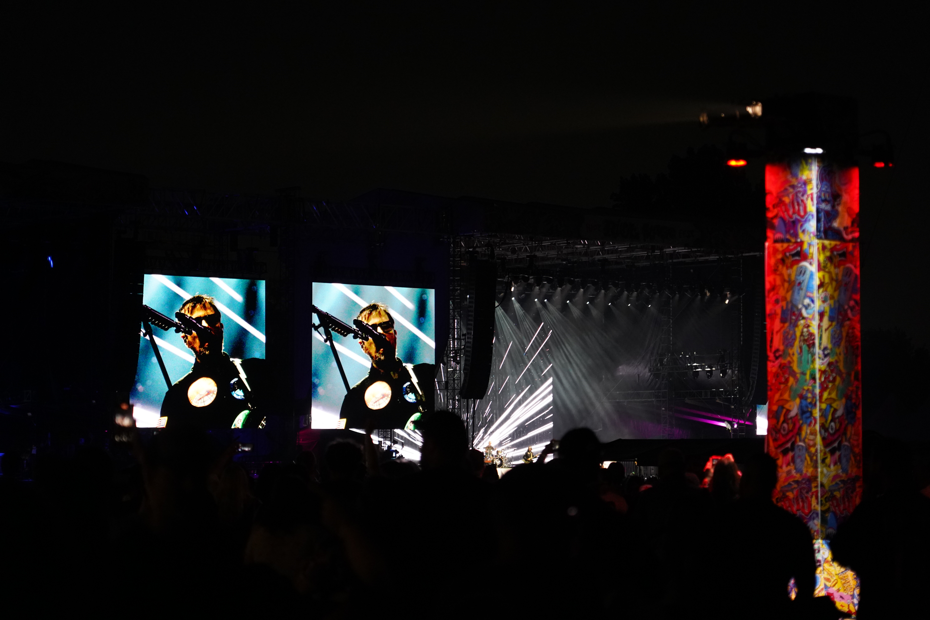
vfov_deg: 13.0
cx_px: 465
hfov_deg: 19.5
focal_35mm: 105
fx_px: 2712
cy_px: 310
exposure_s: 1/160
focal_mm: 105
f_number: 4
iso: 5000
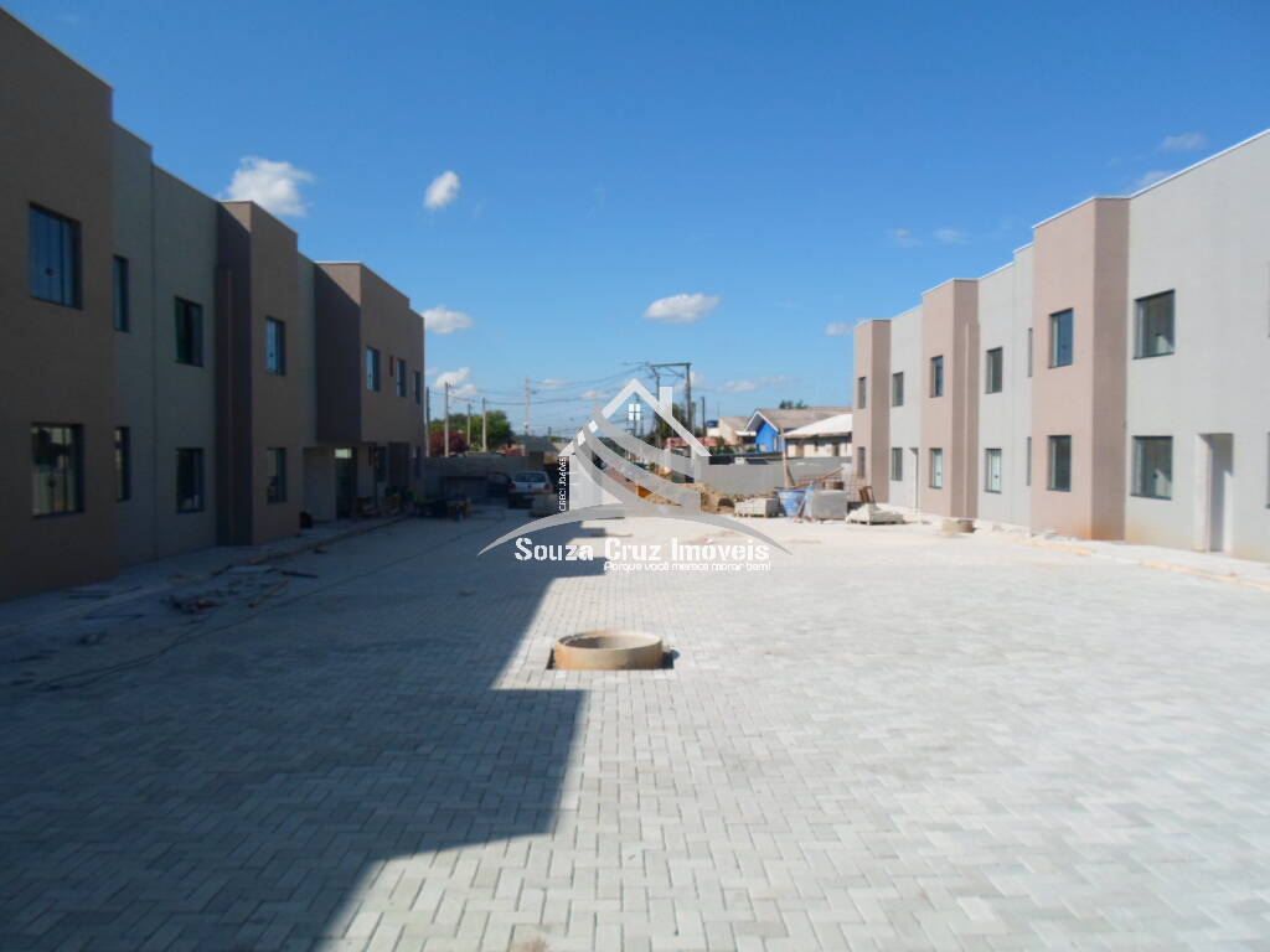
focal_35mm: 25
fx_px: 917
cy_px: 476
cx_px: 635
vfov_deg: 54.9
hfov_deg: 69.4
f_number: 9.2
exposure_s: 1/180
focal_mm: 4.5
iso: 80
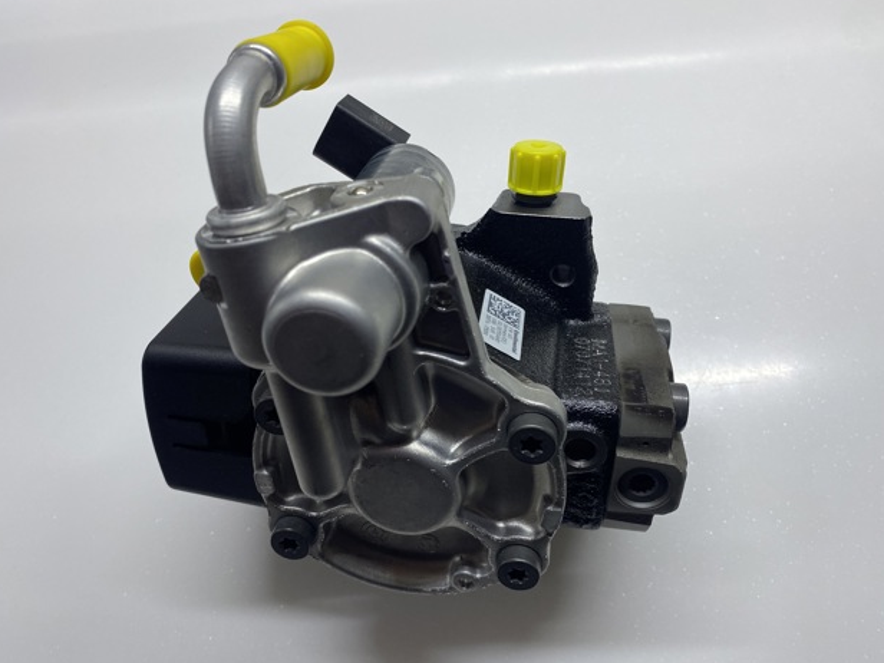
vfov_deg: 51.3
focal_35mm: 27
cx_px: 439
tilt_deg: -64.3
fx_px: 690
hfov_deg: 65.3
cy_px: 322
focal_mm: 4.25
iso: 64
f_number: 1.8
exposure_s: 1/100
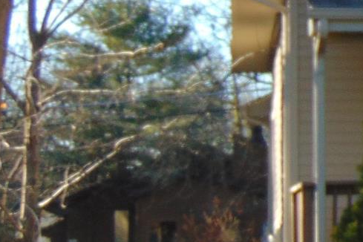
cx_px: 733
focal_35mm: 183
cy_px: 12
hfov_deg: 10.3
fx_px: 1845
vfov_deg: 7.5
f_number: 3.3
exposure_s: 1/250
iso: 80
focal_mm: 7.6
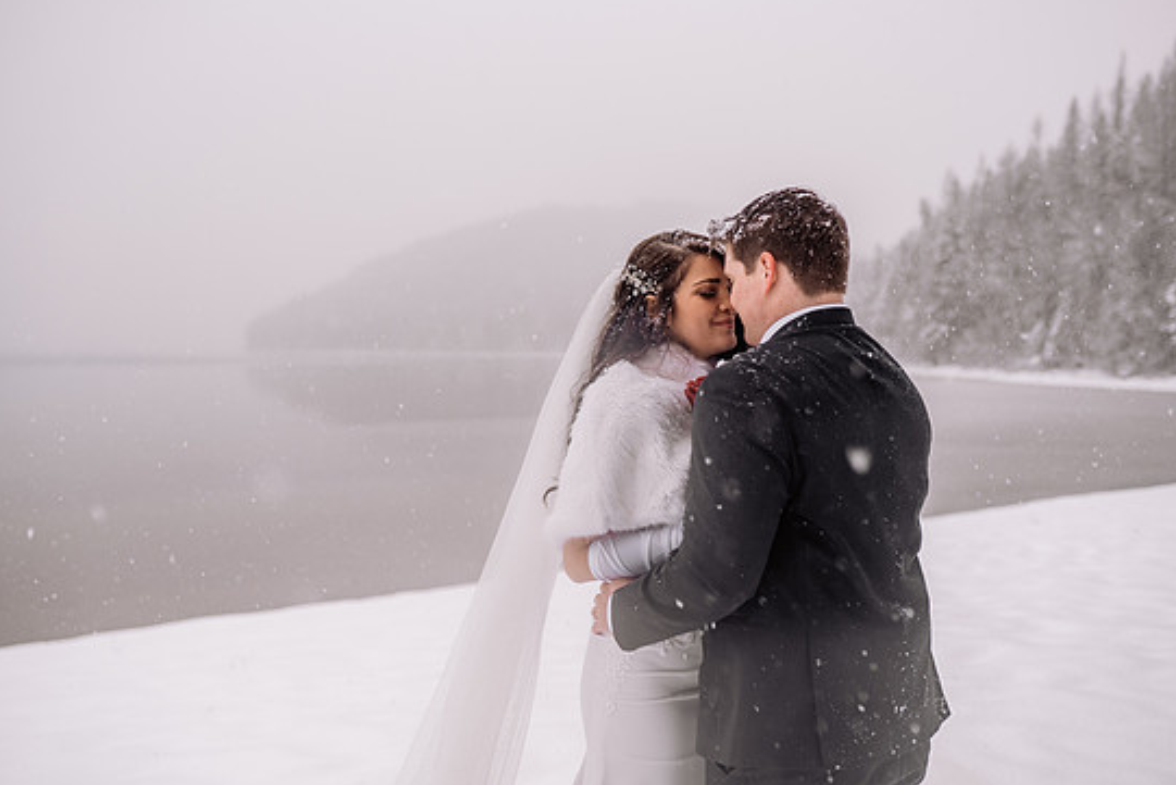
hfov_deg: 50.7
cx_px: 591
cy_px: 408
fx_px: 1242
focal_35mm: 38
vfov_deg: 35.1
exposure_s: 1/200
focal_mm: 35
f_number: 2.5
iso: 100
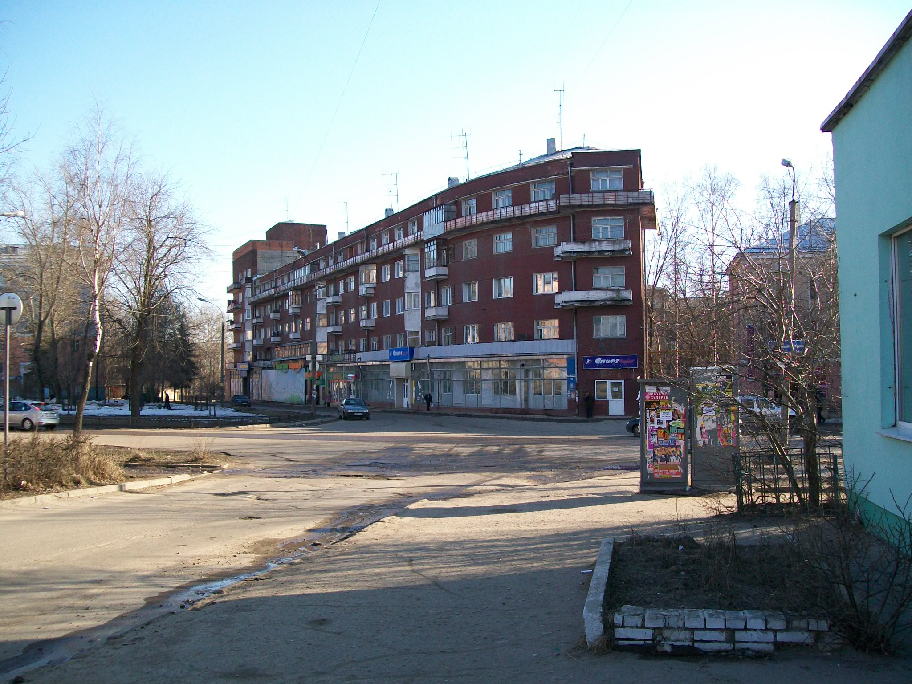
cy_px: 342
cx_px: 456
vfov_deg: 39.7
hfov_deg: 51.4
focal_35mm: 36
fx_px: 948
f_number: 2.7
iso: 64
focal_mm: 6
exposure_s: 1/400
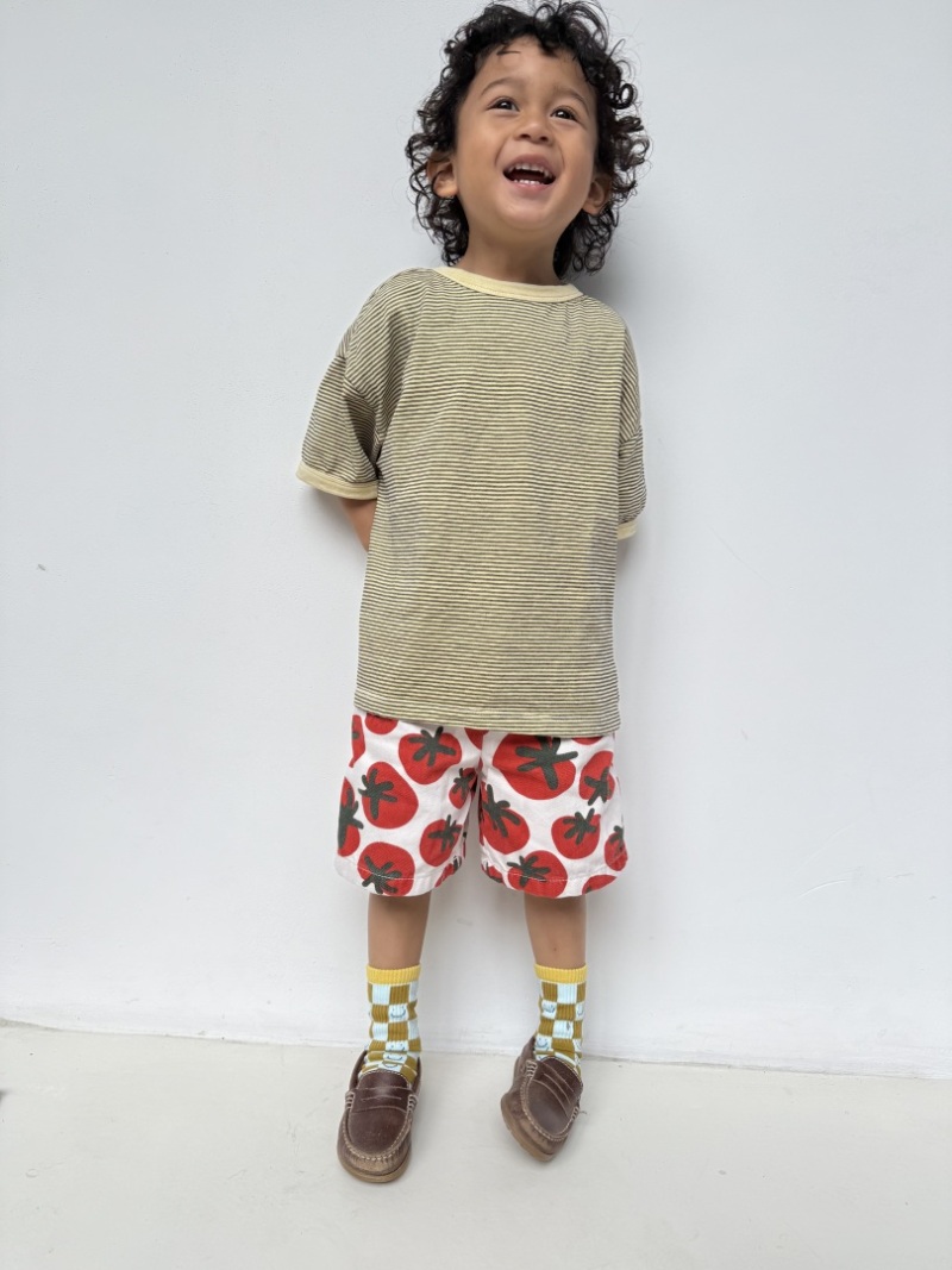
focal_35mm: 24
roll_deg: -3.4
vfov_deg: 71.6
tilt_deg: -4.2
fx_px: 880
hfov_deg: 56.8
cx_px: 476
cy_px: 635
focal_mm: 6.76
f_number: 1.78
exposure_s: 1/224
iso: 64
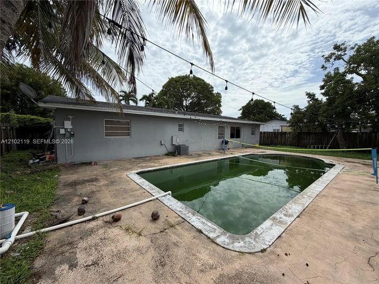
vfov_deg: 85.7
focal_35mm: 14
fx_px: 153
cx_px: 190
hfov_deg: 102.1
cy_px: 142
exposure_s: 1/1368
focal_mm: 2.22
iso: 20
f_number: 2.2
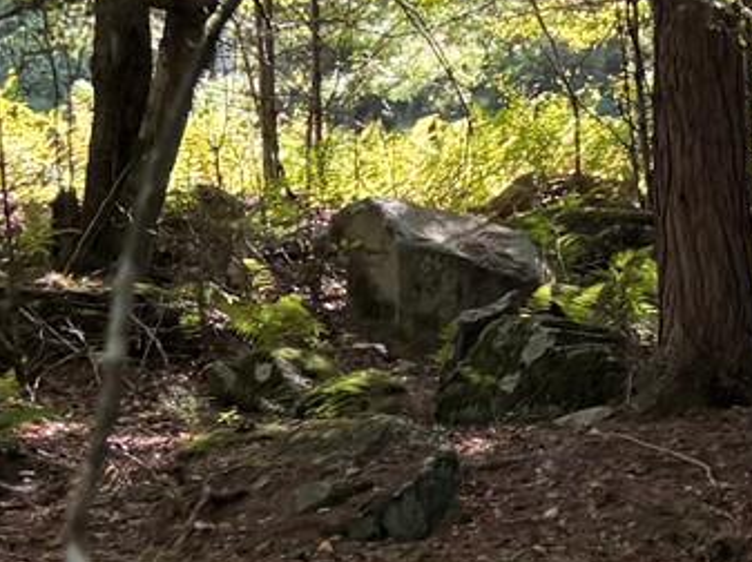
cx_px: 1245
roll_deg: +3.9
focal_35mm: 146
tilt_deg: +11.6
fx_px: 3168
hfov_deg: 12.6
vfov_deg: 10.1
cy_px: 38
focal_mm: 6.76
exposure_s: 1/121
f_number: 1.78
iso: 100
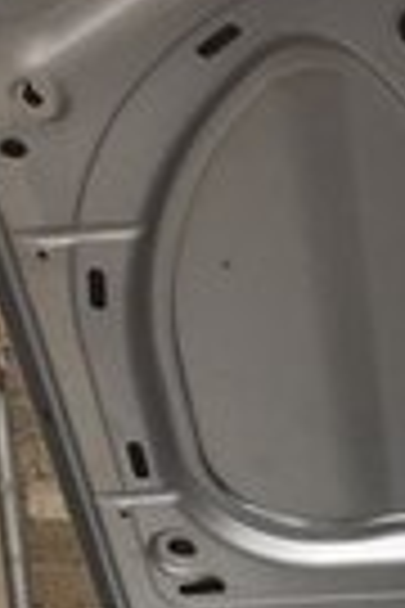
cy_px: 1047
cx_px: 1102
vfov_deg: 12.8
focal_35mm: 147
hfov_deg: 8.3
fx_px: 2480
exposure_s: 1/104
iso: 32
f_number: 2.2
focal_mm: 4.15
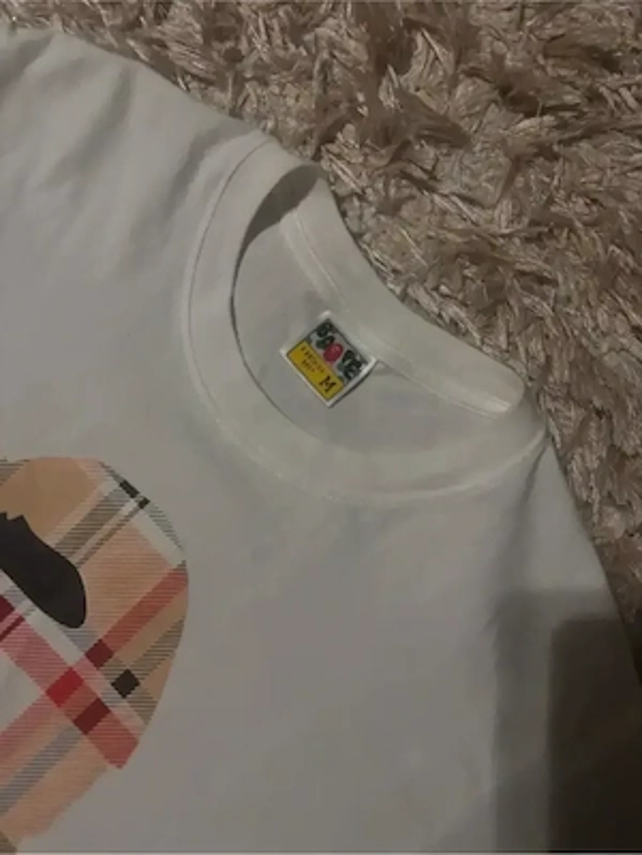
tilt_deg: -84.4
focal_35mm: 26
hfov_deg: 53.1
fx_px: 643
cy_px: 428
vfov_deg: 67.3
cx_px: 321
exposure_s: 1/50
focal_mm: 5.96
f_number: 1.6
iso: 160
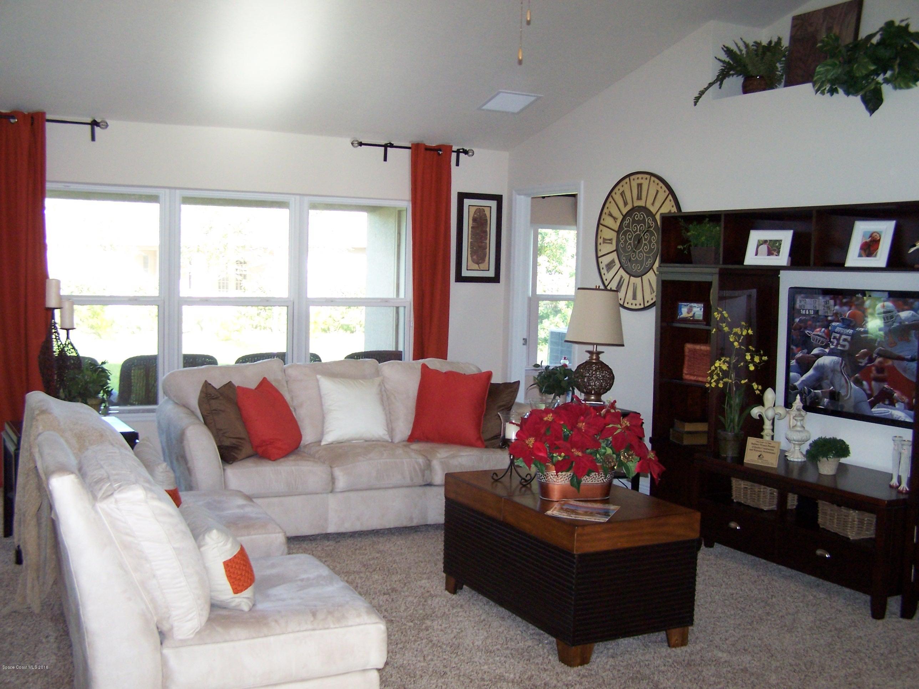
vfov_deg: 37.7
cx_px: 460
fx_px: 1009
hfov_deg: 49.0
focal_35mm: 38
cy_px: 344
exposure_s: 1/60
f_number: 2.8
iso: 140
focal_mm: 6.3
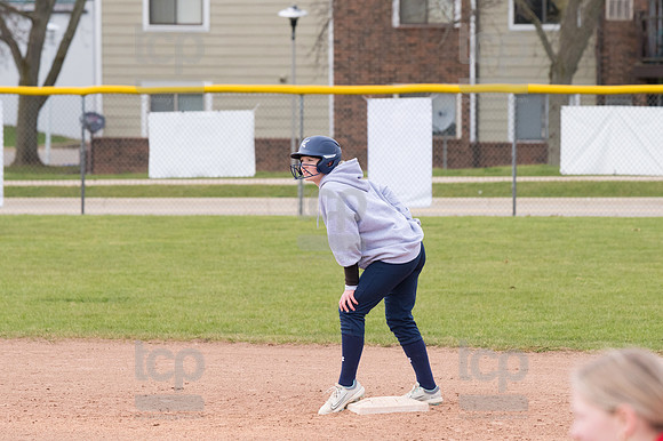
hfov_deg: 7.6
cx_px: 332
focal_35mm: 270
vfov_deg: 5.1
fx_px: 4969
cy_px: 220
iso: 640
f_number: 5.6
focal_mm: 180
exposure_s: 1/1600
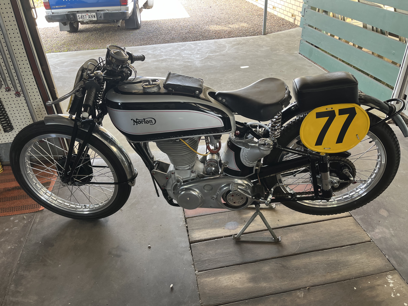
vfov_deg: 53.1
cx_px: 204
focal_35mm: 26
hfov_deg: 67.3
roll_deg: +2.8
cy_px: 153
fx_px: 306
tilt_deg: -33.4
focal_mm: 5.1
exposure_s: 1/100
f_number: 1.6
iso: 80
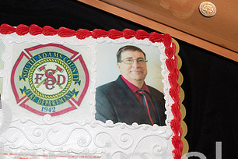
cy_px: 129
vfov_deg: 24.2
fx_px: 364
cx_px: 72
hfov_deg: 35.7
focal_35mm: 55
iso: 320
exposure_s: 1/60
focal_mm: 29
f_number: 6.3
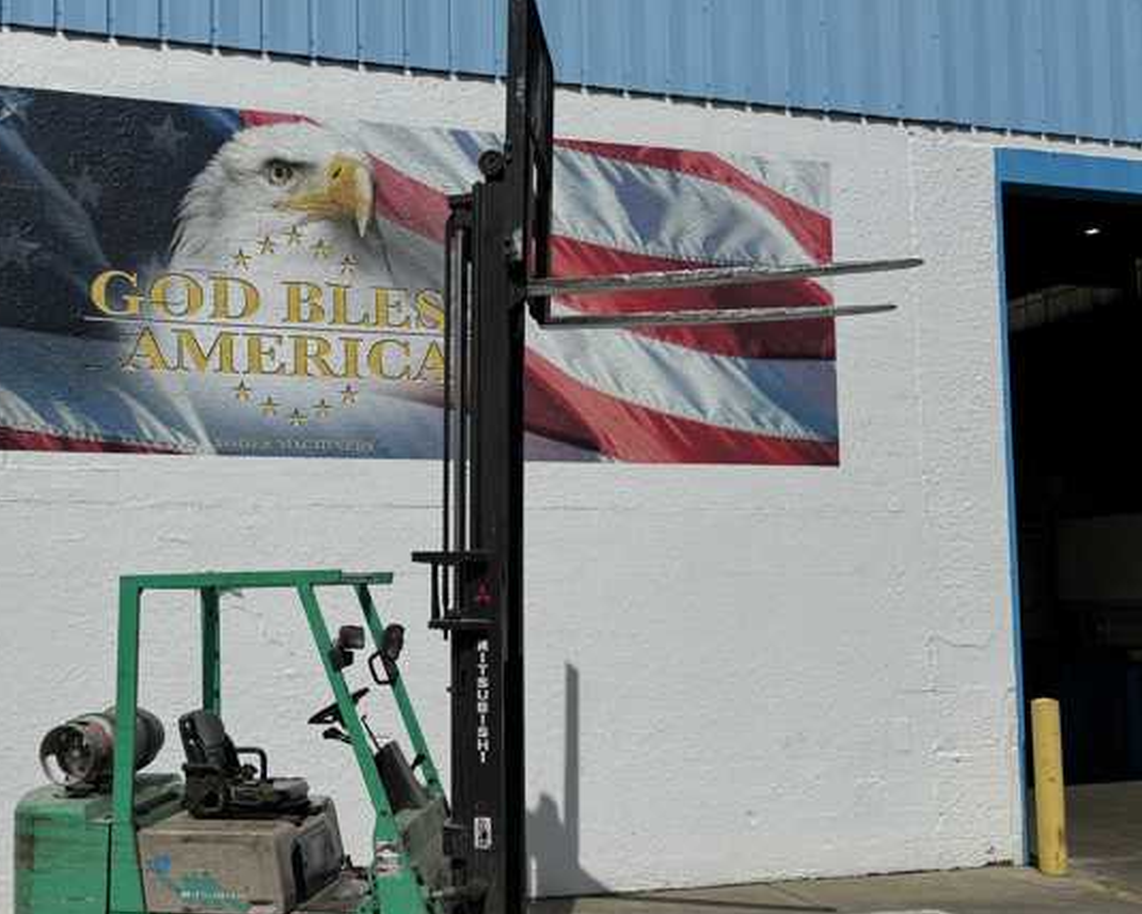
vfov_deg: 42.1
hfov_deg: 50.6
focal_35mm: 35
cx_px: 376
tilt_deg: +3.3
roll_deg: +0.5
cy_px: 519
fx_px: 1183
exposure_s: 1/15152
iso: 80
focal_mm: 6.76
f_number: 1.78
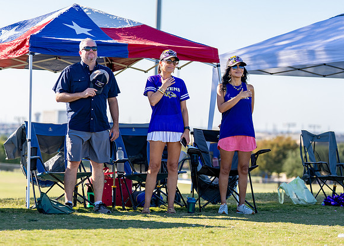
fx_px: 1255
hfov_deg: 15.6
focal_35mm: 128
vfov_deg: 11.2
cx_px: 156
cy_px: 125
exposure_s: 1/1000
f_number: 2.8
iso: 160
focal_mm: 100
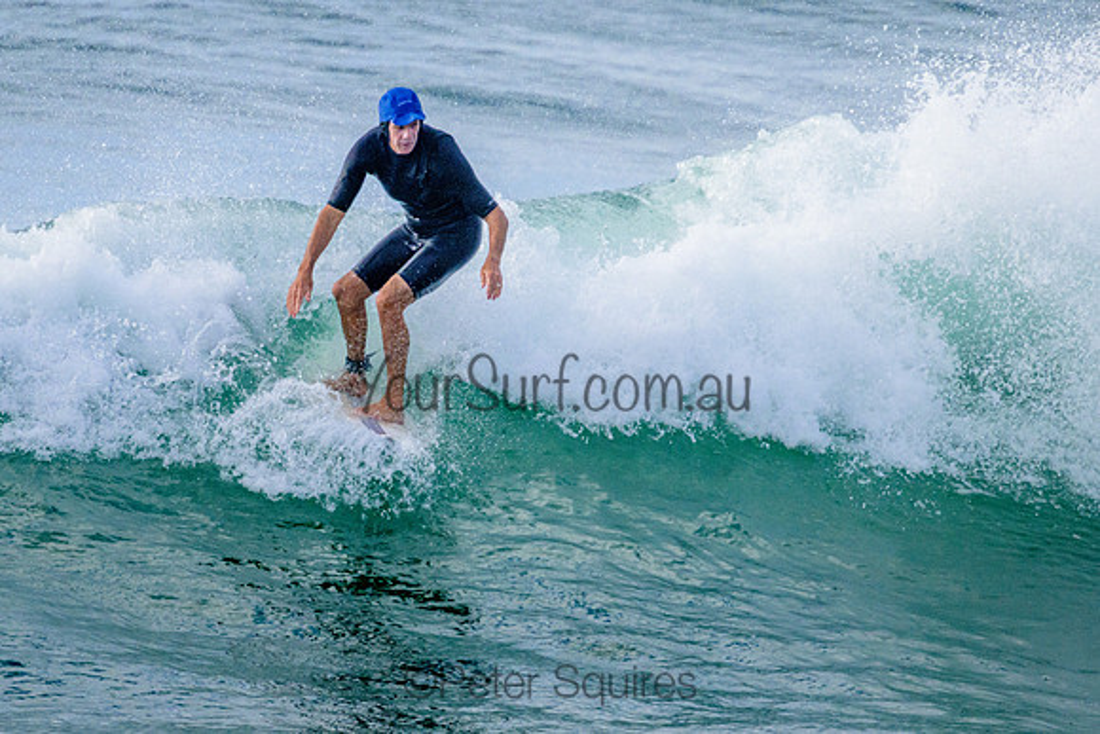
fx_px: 33457
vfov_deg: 1.3
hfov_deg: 1.9
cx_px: 504
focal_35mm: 1095
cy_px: 336
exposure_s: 1/2000
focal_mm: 800
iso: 1400
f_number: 11
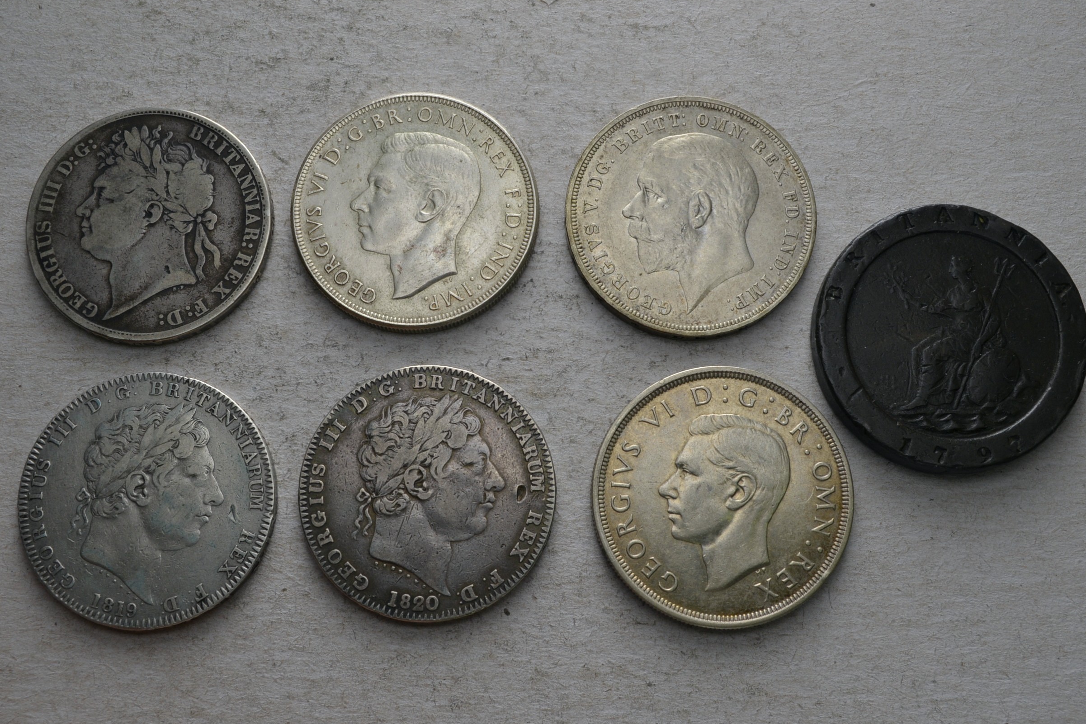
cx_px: 557
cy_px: 363
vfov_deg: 31.2
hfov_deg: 45.4
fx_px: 1297
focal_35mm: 43
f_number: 14
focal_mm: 28
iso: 400
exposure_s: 1/200
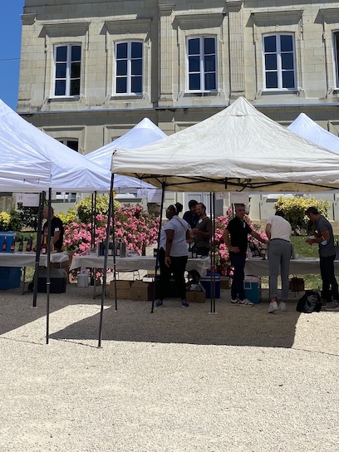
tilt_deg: +13.8
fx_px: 666
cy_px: 51
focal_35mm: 51
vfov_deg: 35.4
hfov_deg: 28.6
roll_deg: -1.6
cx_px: 160
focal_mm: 4.25
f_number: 1.8
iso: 32
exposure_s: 1/4808
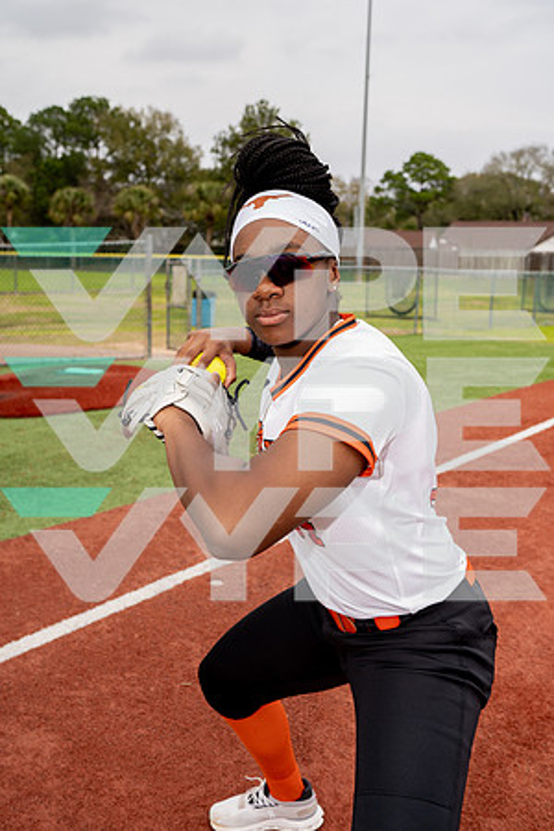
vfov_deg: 54.4
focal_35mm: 35
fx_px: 808
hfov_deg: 37.9
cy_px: 416
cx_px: 277
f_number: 5
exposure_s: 1/250
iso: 64
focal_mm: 35
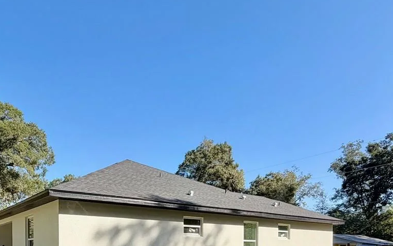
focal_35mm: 31
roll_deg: -0.2
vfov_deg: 35.6
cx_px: 145
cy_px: 261
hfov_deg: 60.3
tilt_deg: -2.4
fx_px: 332
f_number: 2.2
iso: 40
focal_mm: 2.22
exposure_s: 1/770
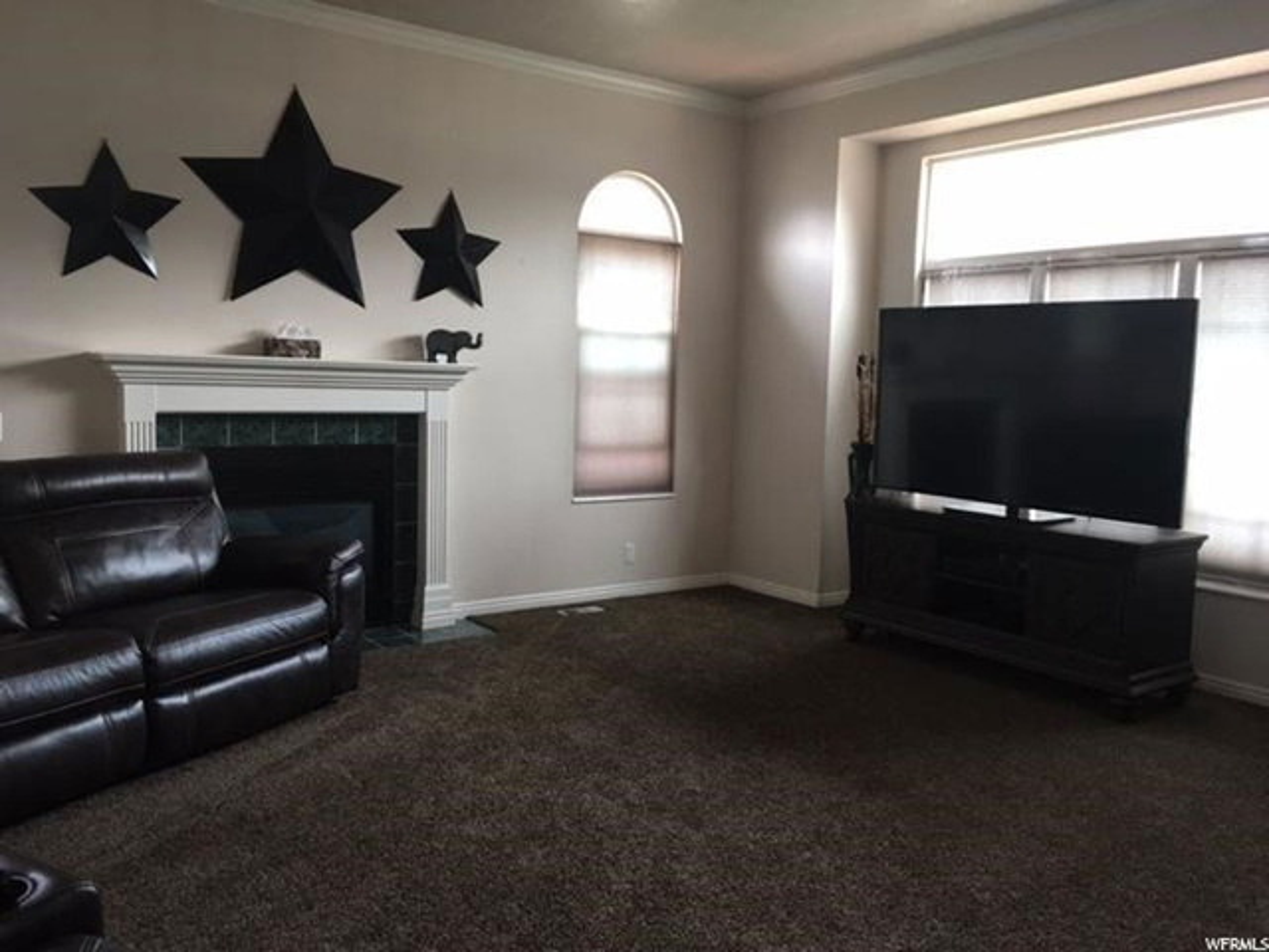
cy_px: 476
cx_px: 634
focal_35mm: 29
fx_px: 1063
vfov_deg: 48.2
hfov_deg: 61.7
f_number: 2.2
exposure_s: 1/30
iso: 80
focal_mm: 4.15
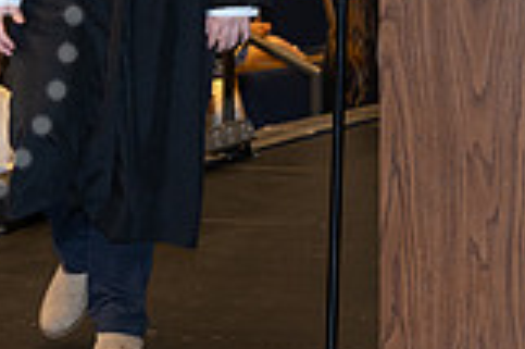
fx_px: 3103
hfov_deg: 9.4
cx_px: -228
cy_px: -18
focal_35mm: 213
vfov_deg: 6.4
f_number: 5
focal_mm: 59
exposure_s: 1/80
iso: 1000
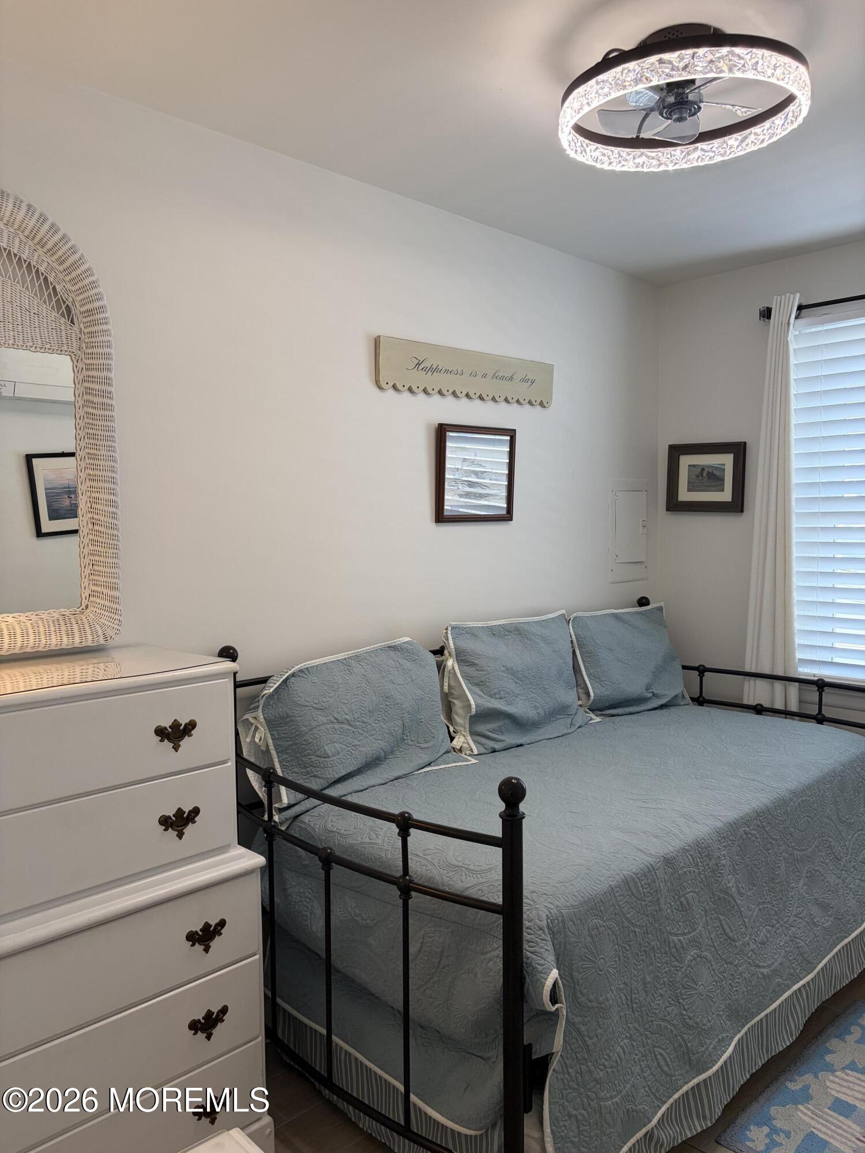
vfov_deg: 67.3
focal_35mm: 26
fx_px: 866
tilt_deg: -3.9
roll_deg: +1.4
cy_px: 576
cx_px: 432
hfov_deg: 53.1
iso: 100
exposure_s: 1/225
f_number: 1.6
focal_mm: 5.96
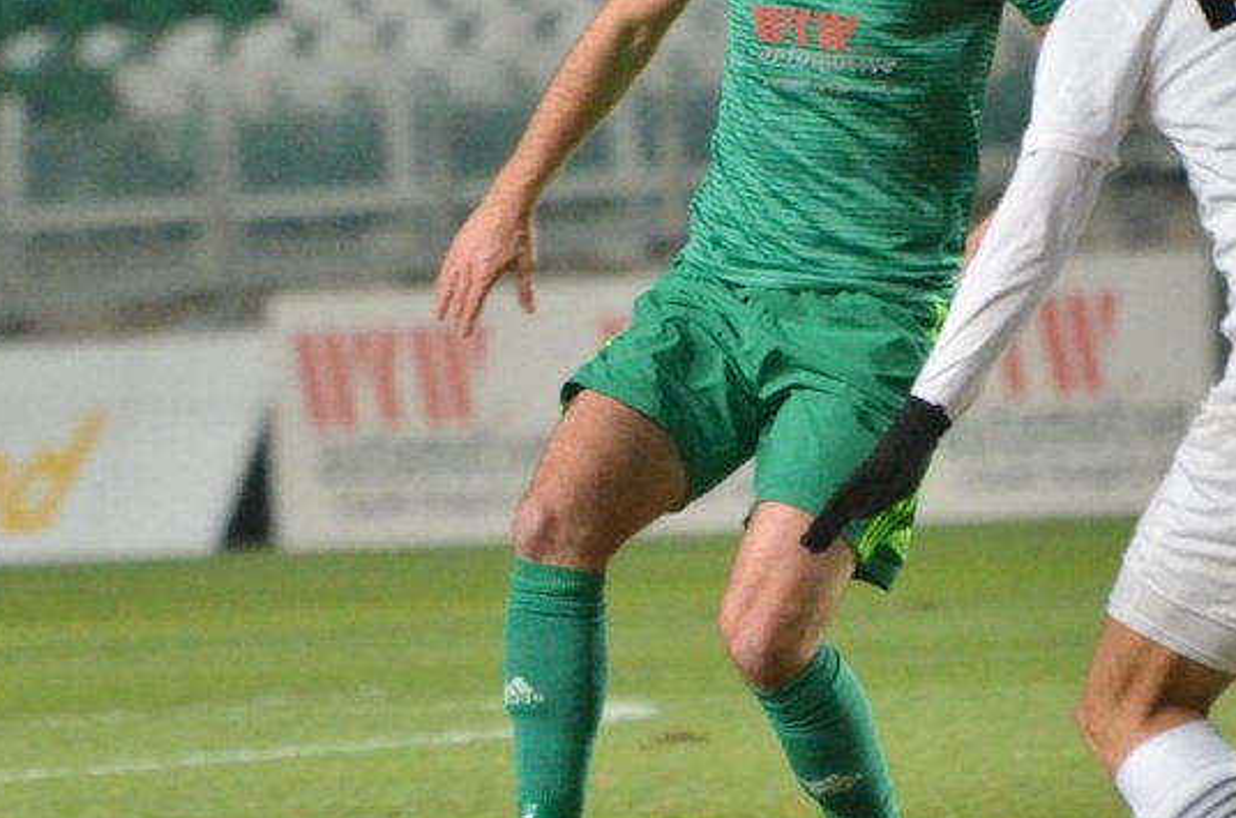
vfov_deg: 1.5
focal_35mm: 941
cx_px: 558
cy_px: 434
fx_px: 32240
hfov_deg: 2.2
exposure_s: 1/400
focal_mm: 280
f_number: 5.6
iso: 3200
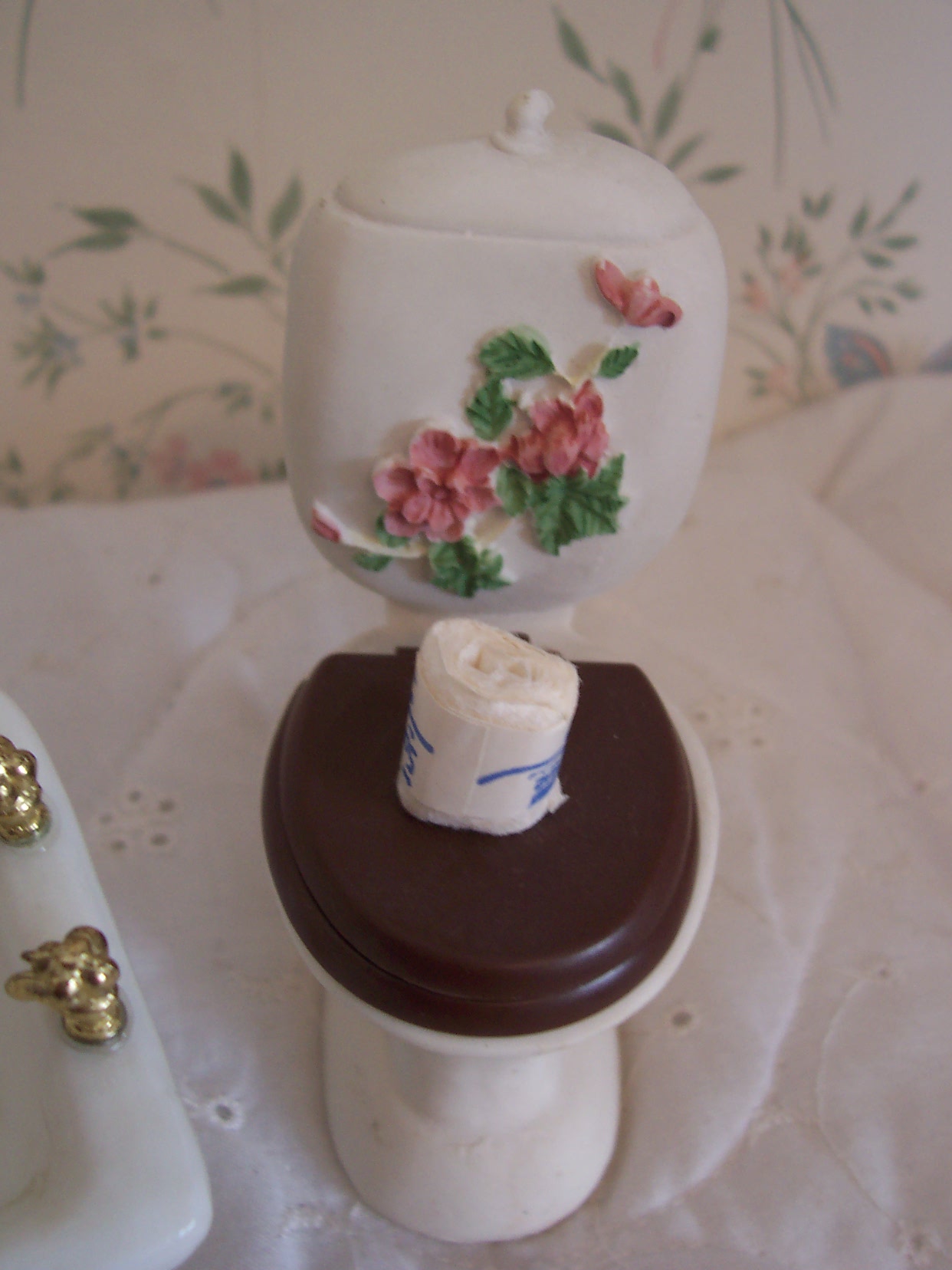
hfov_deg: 38.7
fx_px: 1357
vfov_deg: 50.1
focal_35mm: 37
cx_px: 476
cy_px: 635
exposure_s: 1/30
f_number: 2.8
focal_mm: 5.6
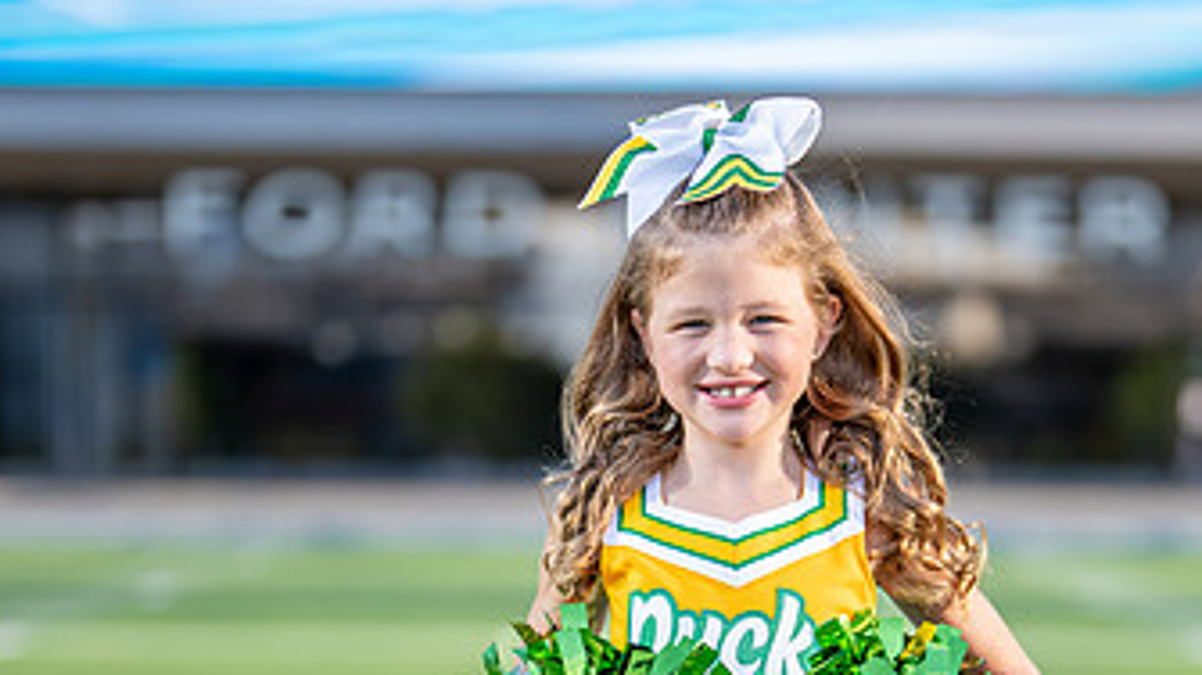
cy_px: 634
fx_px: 3568
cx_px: 797
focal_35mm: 112
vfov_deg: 10.7
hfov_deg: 19.1
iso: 100
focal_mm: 50
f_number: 1.2
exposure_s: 1/2500
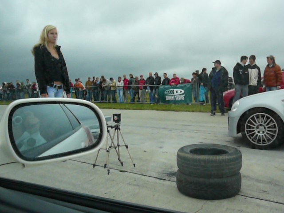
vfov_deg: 40.7
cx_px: 142
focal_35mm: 35
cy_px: 106
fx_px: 287
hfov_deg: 52.6
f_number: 5
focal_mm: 5.2
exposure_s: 1/1600
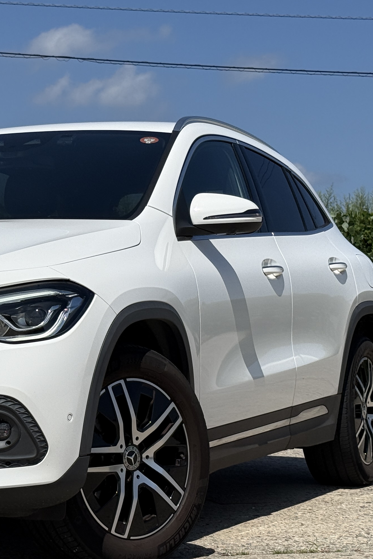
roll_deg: +0.0
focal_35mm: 101
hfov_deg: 13.3
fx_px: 1569
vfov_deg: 20.2
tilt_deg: +4.5
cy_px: 261
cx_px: -12
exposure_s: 1/11364
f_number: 1.78
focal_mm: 6.76
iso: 64
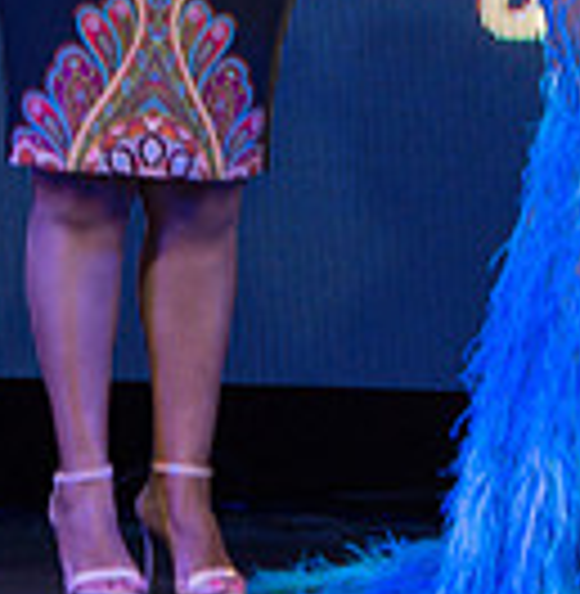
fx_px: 11047
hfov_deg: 3.0
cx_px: 673
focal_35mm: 576
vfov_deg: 3.1
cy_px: -252
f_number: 5
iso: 3200
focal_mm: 122
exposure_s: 1/160
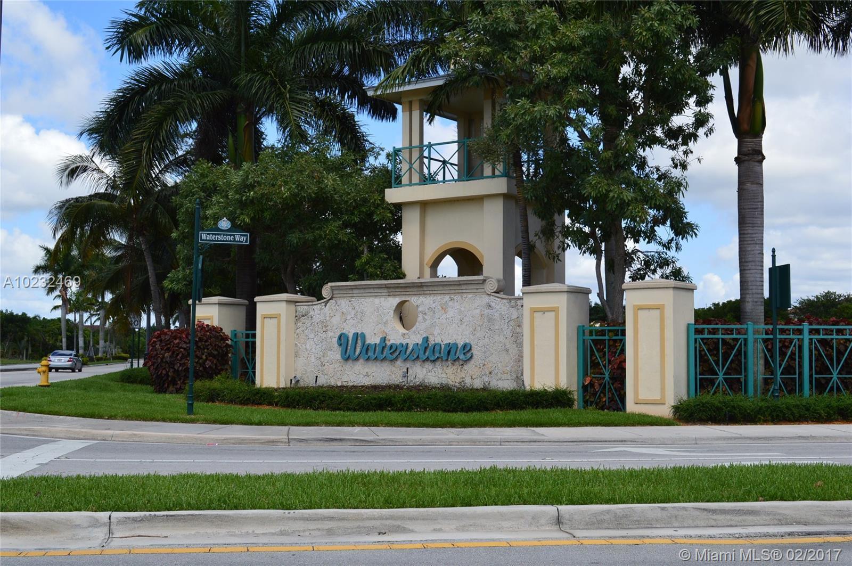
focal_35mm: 48
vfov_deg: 28.0
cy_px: 283
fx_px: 1135
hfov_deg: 41.2
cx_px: 426
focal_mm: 32
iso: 400
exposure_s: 1/400
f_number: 11
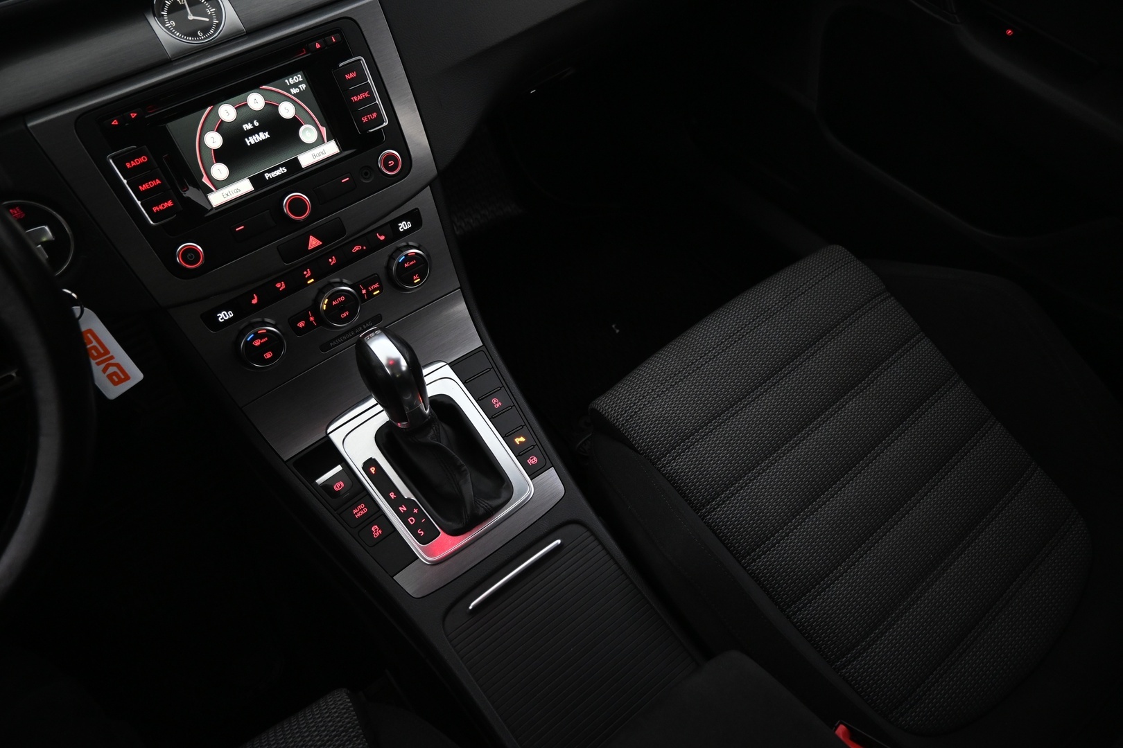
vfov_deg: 53.1
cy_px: 374
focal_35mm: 24
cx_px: 562
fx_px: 749
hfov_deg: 73.7
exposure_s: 1/25
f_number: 3.5
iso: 1800
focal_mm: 16
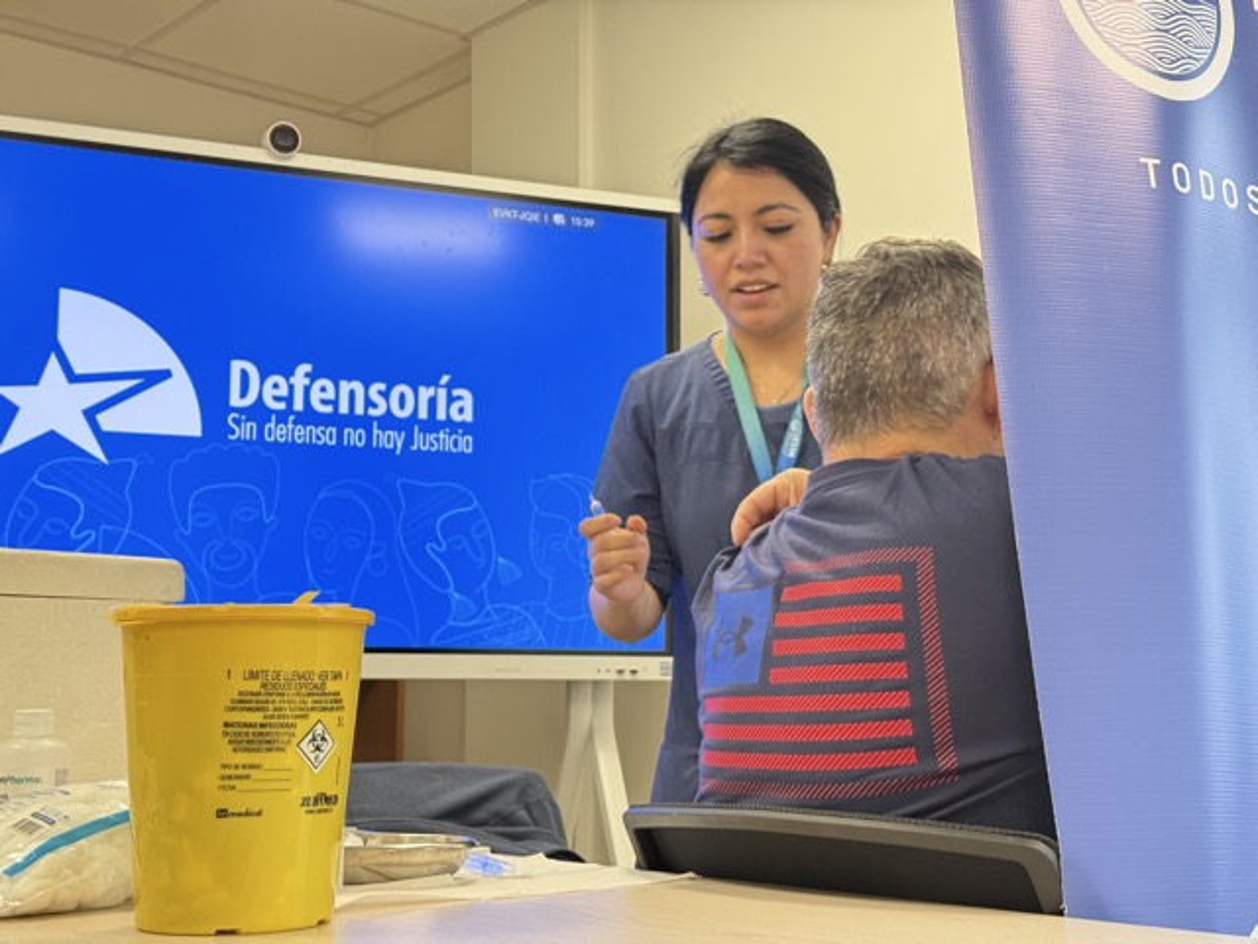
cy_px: 472
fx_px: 1744
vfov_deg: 30.3
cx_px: 629
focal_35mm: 48
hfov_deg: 39.7
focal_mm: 6.76
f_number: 1.78
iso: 250
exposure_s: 1/33
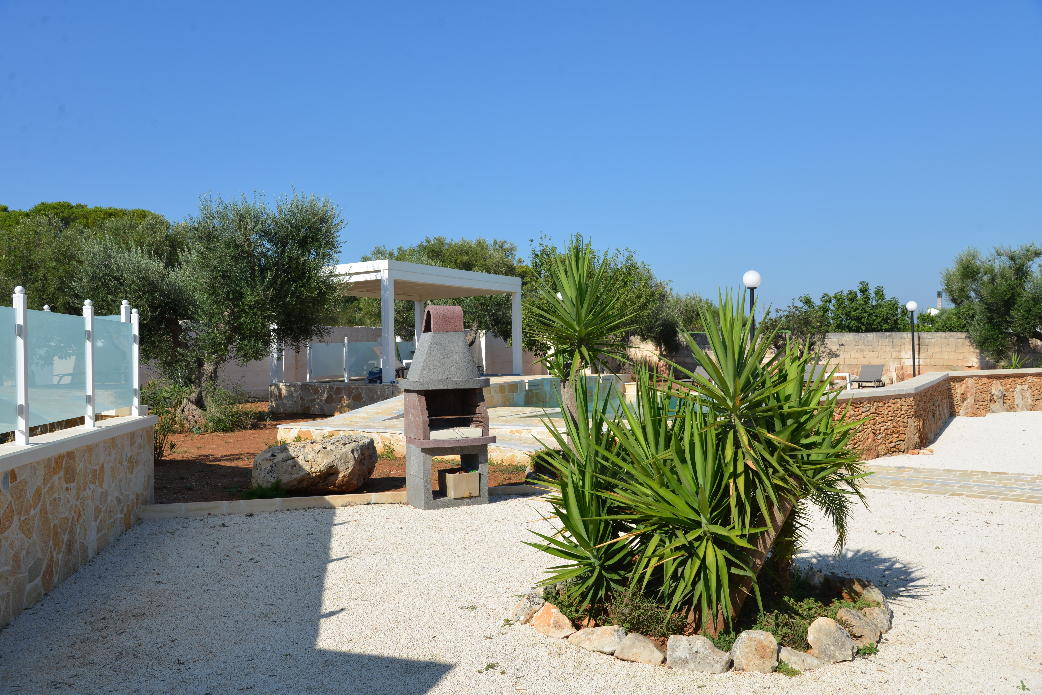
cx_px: 521
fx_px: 898
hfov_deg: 60.3
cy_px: 348
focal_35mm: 31
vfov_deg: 42.4
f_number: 8
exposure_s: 1/250
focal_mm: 31
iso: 100
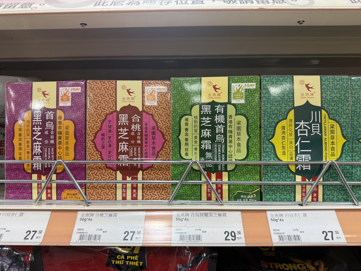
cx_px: 180
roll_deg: -0.1
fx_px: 250
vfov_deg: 56.8
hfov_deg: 71.6
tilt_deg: +1.1
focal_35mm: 24
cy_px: 136
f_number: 1.78
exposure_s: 1/100
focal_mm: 6.76
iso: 200
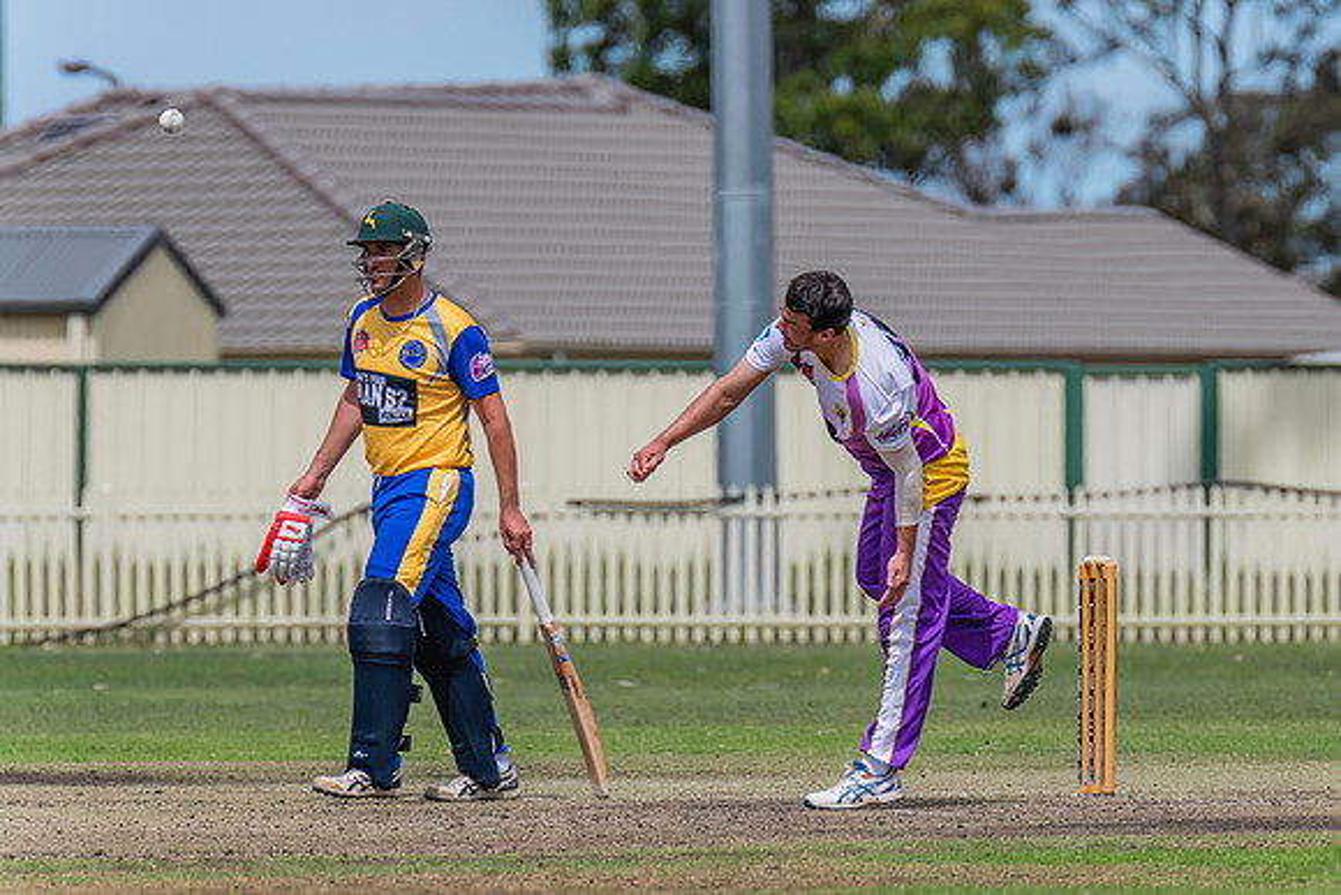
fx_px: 20166
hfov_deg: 3.8
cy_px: 425
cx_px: 724
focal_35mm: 541
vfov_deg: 2.5
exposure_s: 1/2500
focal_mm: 500
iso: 800
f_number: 8
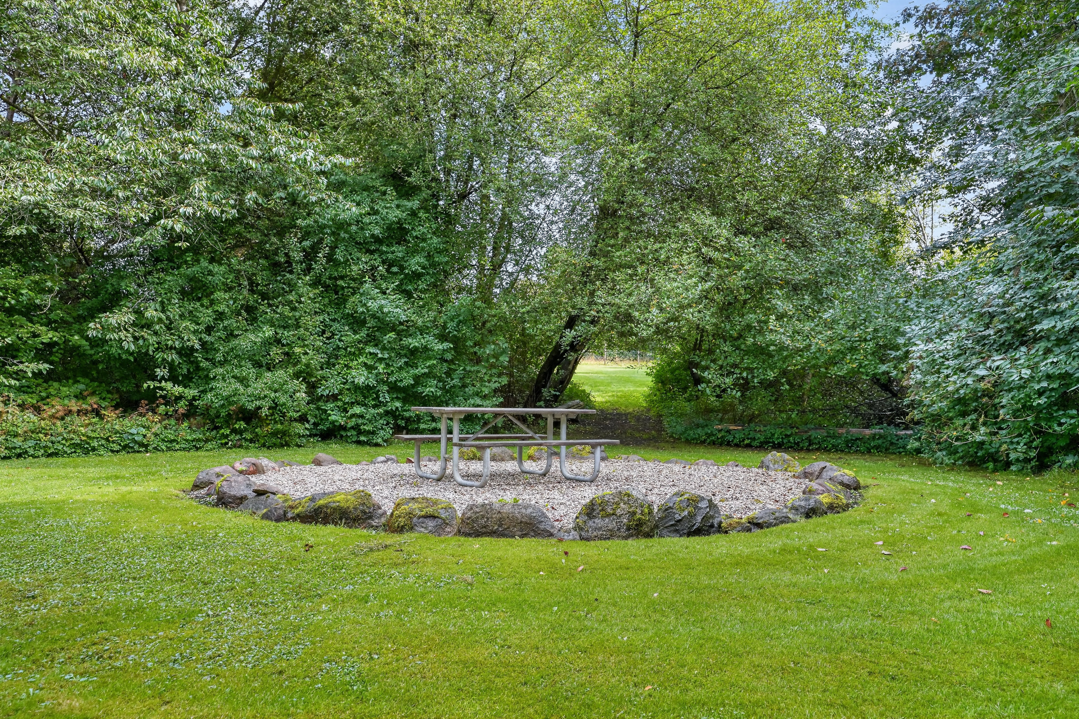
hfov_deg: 65.5
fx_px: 839
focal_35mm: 28
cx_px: 540
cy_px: 360
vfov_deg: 46.4
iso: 400
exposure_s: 1/20
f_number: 8
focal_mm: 28
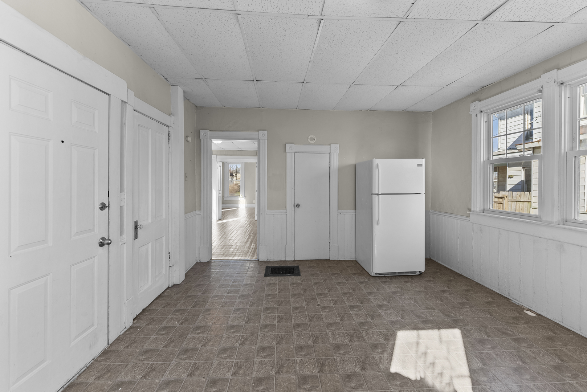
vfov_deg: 81.3
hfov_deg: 104.2
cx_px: 294
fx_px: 228
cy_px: 196
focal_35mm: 14
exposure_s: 1/20
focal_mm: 14
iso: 125
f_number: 2.8
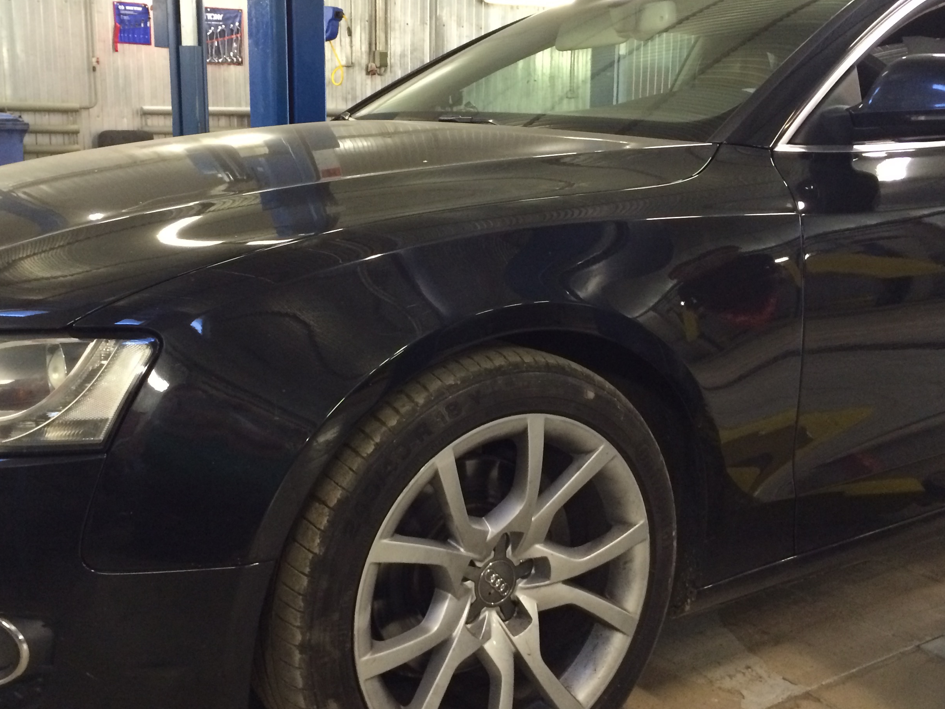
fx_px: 1065
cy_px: 309
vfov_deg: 36.8
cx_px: 465
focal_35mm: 39
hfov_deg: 47.9
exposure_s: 1/25
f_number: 2.2
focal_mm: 4.15
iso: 250
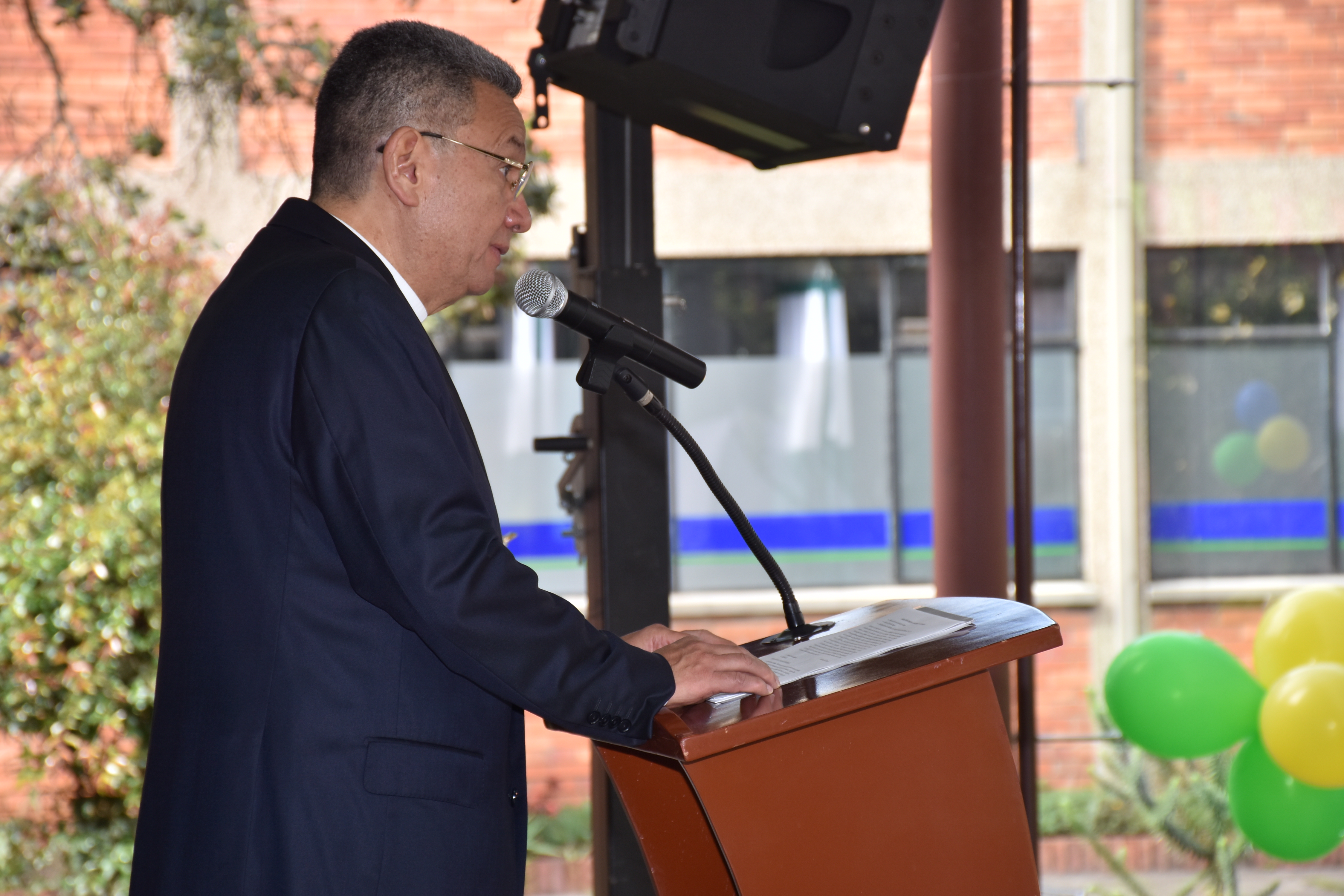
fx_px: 5601
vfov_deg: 9.2
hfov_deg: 13.7
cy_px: 448
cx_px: 672
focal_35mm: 150
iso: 140
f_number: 7.1
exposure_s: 1/80
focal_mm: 100
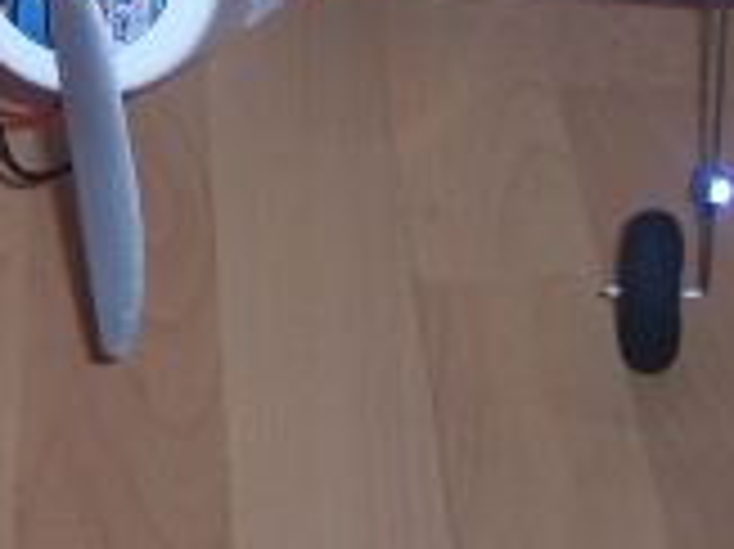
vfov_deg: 10.4
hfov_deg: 14.0
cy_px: -61
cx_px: 162
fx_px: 2966
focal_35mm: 140
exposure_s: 1/30
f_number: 2.8
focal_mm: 8
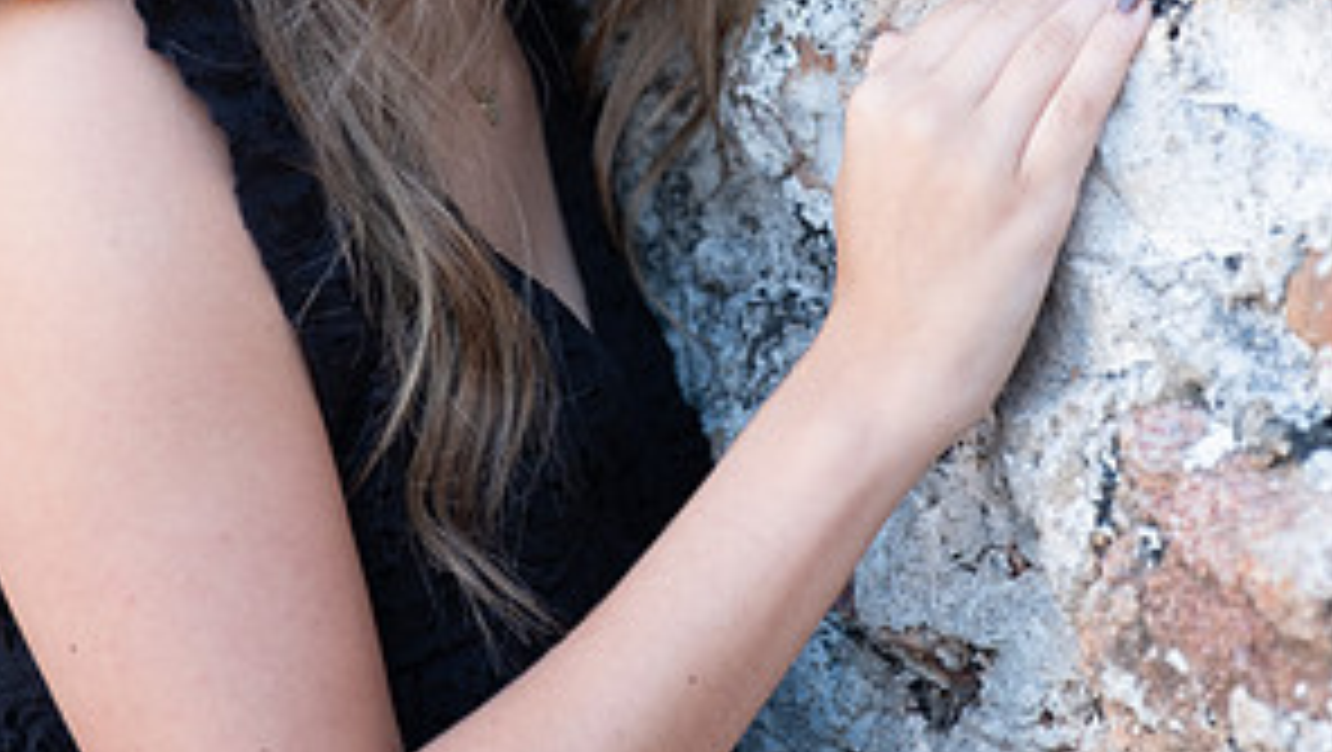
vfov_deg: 9.2
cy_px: 18
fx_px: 4666
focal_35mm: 132
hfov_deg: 16.2
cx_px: 666
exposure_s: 1/250
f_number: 2.8
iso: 400
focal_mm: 55
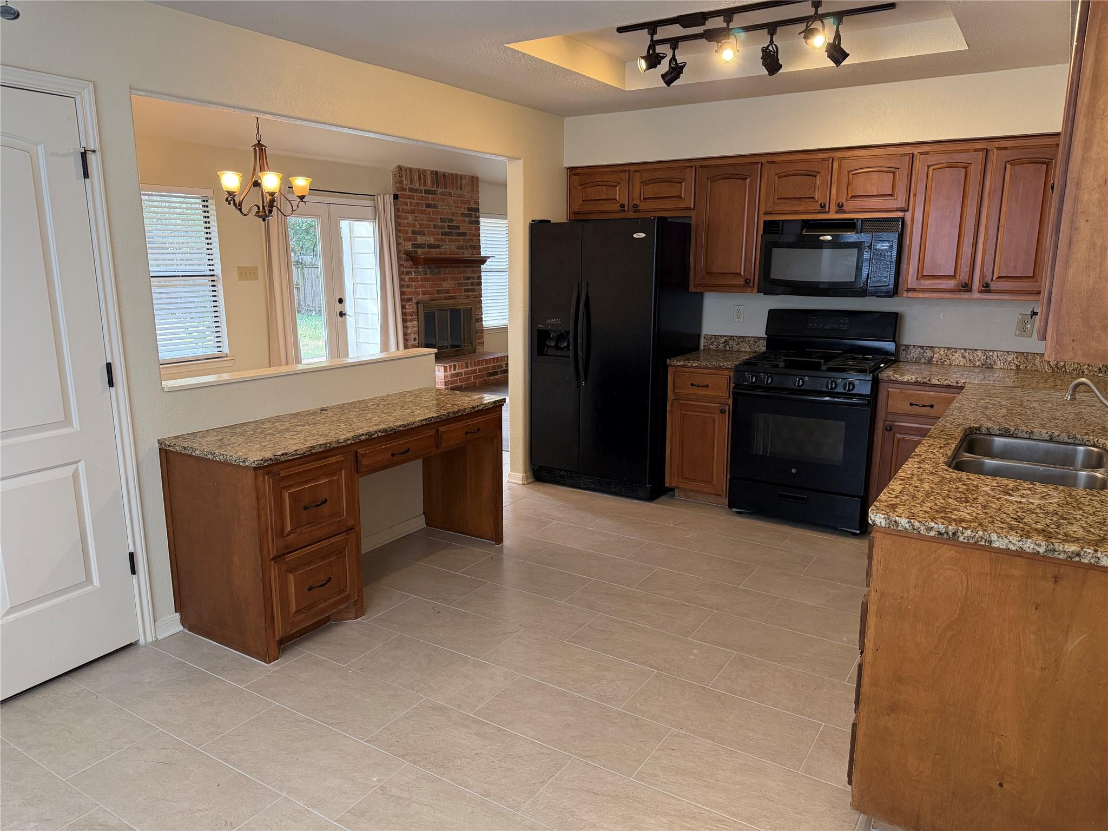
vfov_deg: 56.8
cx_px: 554
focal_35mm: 24
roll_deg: +0.0
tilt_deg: -11.6
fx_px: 768
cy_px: 416
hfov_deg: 71.6
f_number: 1.78
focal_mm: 6.76
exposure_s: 1/120
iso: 320
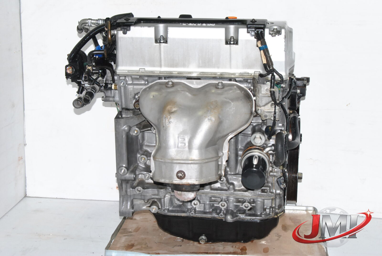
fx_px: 733
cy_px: 128
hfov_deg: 29.2
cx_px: 191
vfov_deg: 19.8
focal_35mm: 69
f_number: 11
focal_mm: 46
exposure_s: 1/200
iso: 800
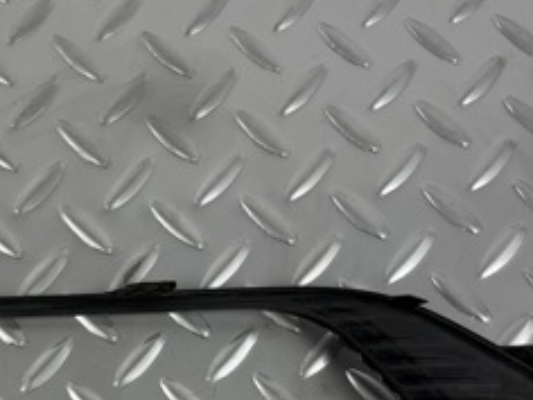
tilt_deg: -79.1
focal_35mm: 65
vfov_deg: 21.7
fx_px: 1001
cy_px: 411
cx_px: 122
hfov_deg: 29.3
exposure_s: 1/379
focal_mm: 6.76
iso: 80
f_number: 1.78
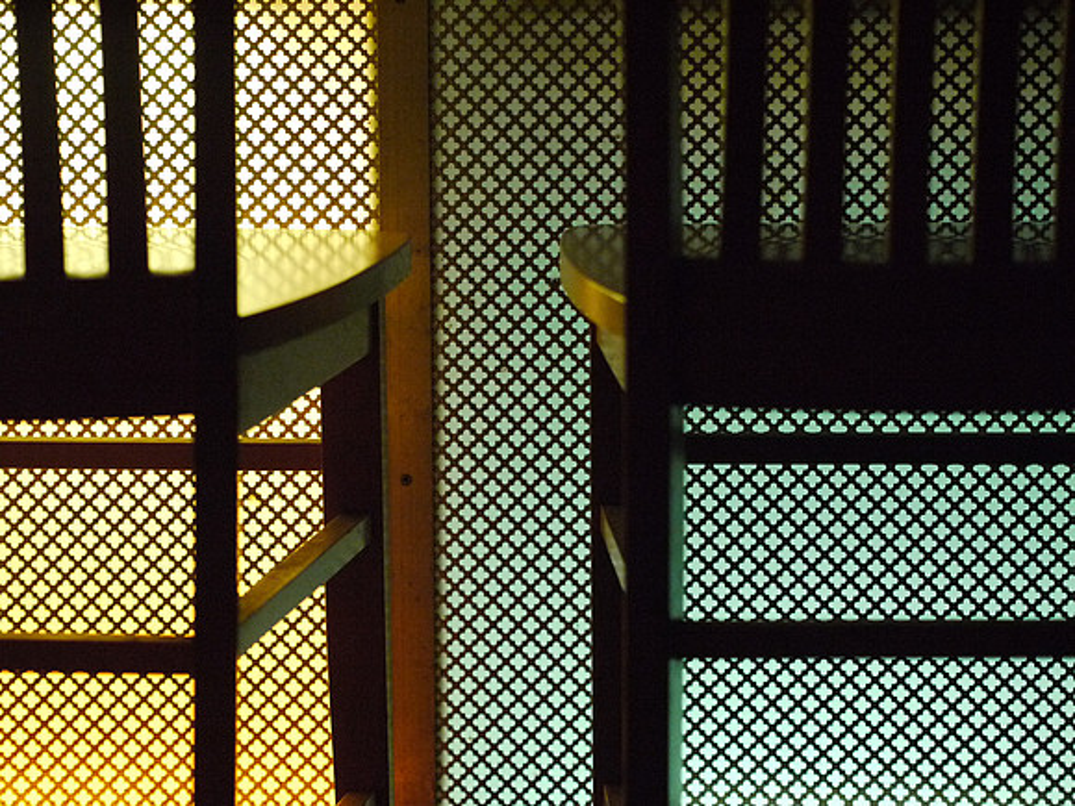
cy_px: 403
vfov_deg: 16.4
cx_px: 538
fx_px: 2795
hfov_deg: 21.8
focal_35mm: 90
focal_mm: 45
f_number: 1.8
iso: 1600
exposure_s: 1/125
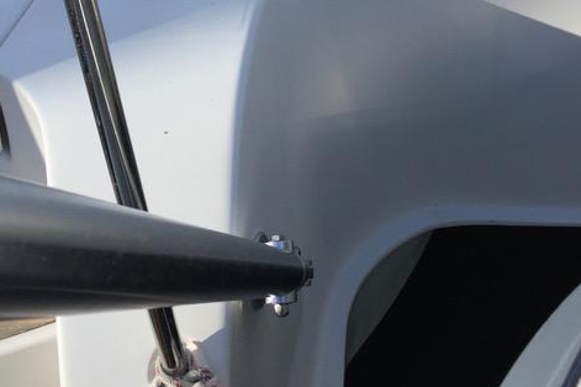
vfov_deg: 30.8
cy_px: 20
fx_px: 662
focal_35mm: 41
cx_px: 290
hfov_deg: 47.4
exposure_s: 1/1364
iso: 32
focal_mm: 4.15
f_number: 2.2
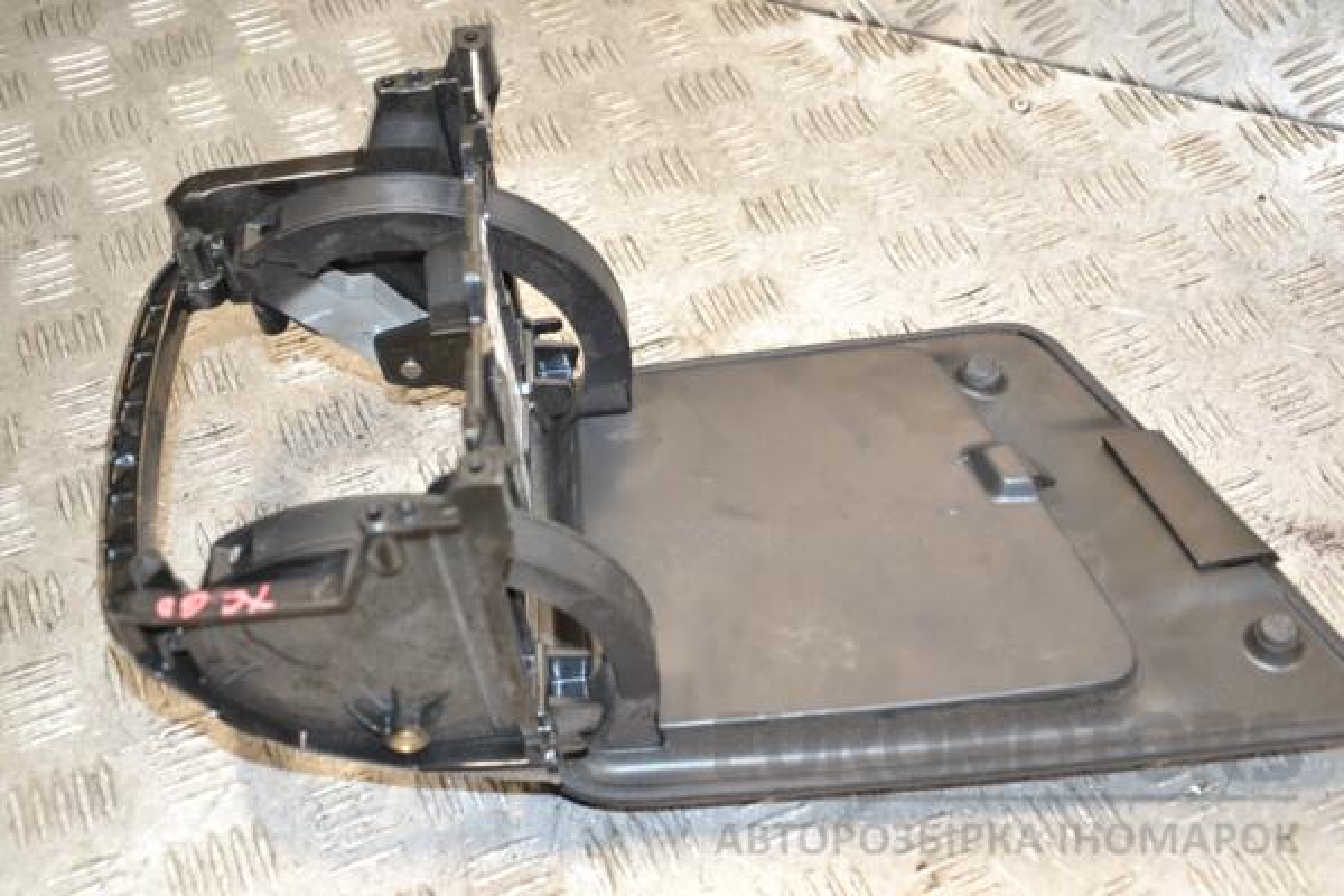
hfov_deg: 38.9
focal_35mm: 51
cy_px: 448
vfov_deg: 26.5
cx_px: 672
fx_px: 1904
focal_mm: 34
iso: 800
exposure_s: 1/125
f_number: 5
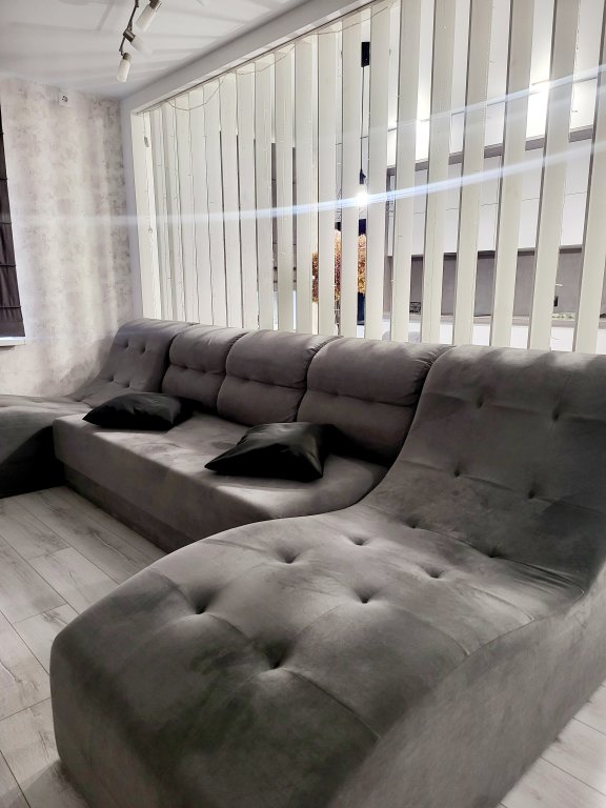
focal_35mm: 24
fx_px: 560
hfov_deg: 56.8
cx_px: 303
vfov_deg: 71.6
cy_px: 404
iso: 320
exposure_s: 1/50
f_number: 1.8
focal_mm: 5
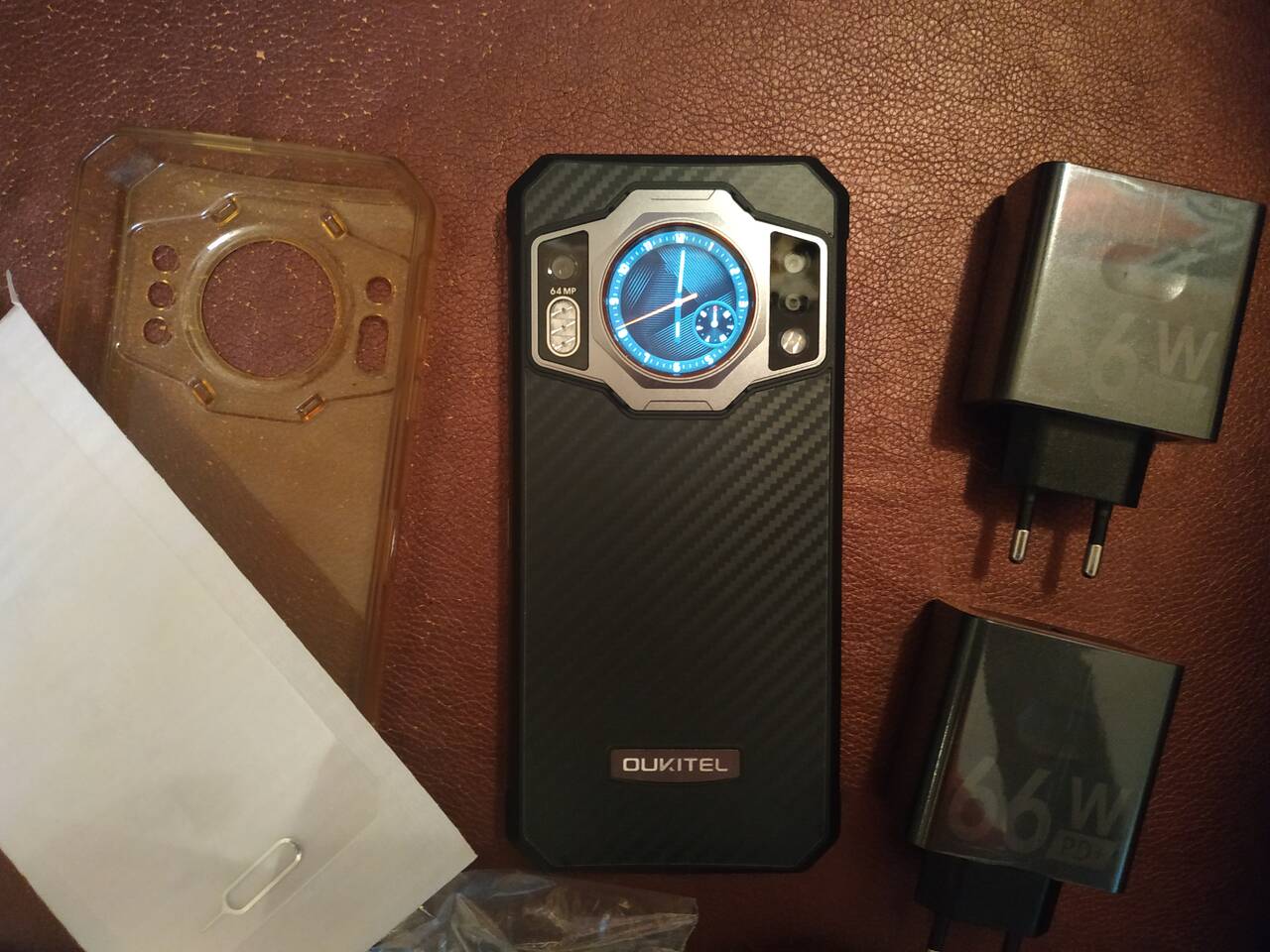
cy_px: 476
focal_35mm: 24
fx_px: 881
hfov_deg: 71.6
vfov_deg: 56.8
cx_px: 635
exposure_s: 1/17
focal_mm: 3.94
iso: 1600
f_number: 1.9
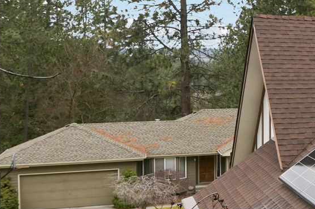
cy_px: 62
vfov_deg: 15.4
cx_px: 659
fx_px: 769
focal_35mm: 88
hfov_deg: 16.5
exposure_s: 1/250
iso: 160
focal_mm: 16
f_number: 8
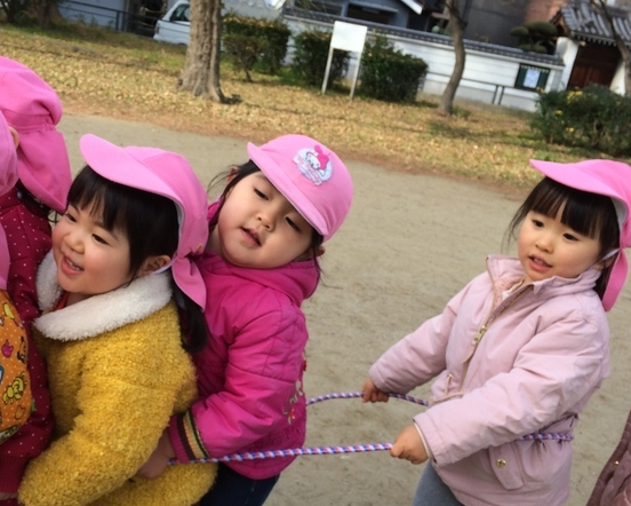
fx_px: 766
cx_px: 248
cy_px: 309
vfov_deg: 36.3
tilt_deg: -20.9
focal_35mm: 41
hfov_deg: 44.5
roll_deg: -9.5
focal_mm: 4.15
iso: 32
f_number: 2.2
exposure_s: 1/488
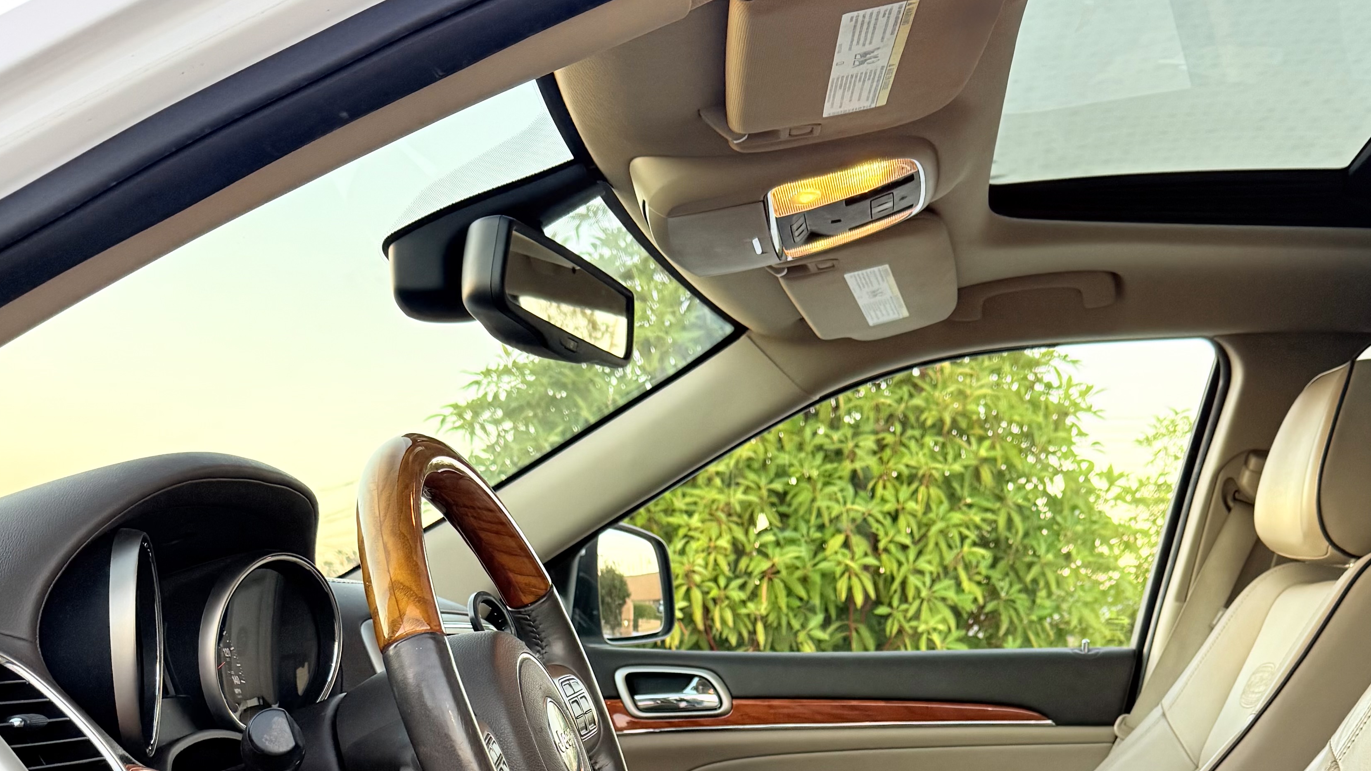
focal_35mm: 45
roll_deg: -1.2
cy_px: 868
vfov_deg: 24.6
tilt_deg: -7.8
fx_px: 1636
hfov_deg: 45.0
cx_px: 872
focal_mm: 6.76
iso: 200
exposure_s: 1/127
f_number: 1.78
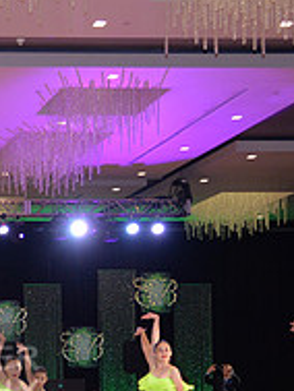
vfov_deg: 17.2
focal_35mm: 112
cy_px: 378
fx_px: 1267
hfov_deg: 12.5
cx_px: -161
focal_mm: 38
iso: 1600
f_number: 4
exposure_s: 1/250
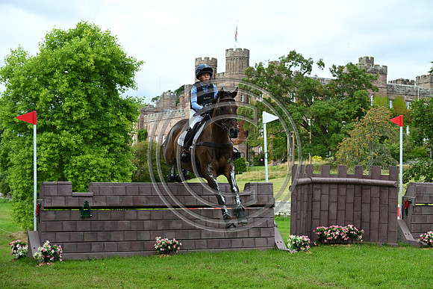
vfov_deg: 19.5
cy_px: 144
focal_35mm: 70
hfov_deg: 28.8
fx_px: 842
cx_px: 216
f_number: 6.3
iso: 1100
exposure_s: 1/1250
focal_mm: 70
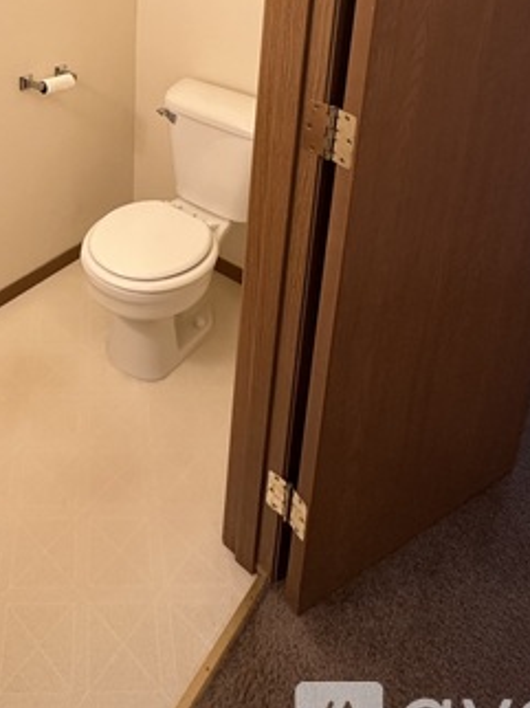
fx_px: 593
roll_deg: +0.1
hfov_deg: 45.6
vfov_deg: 52.1
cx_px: 101
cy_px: 36
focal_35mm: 29
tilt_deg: -13.2
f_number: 2.2
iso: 250
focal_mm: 2.22
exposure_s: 1/60
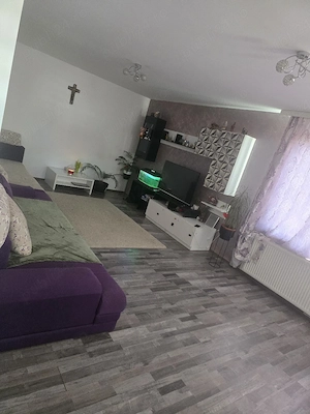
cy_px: 207
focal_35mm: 23
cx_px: 155
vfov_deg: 73.9
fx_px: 275
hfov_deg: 58.9
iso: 1600
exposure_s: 1/101
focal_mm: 6.3
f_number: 1.7
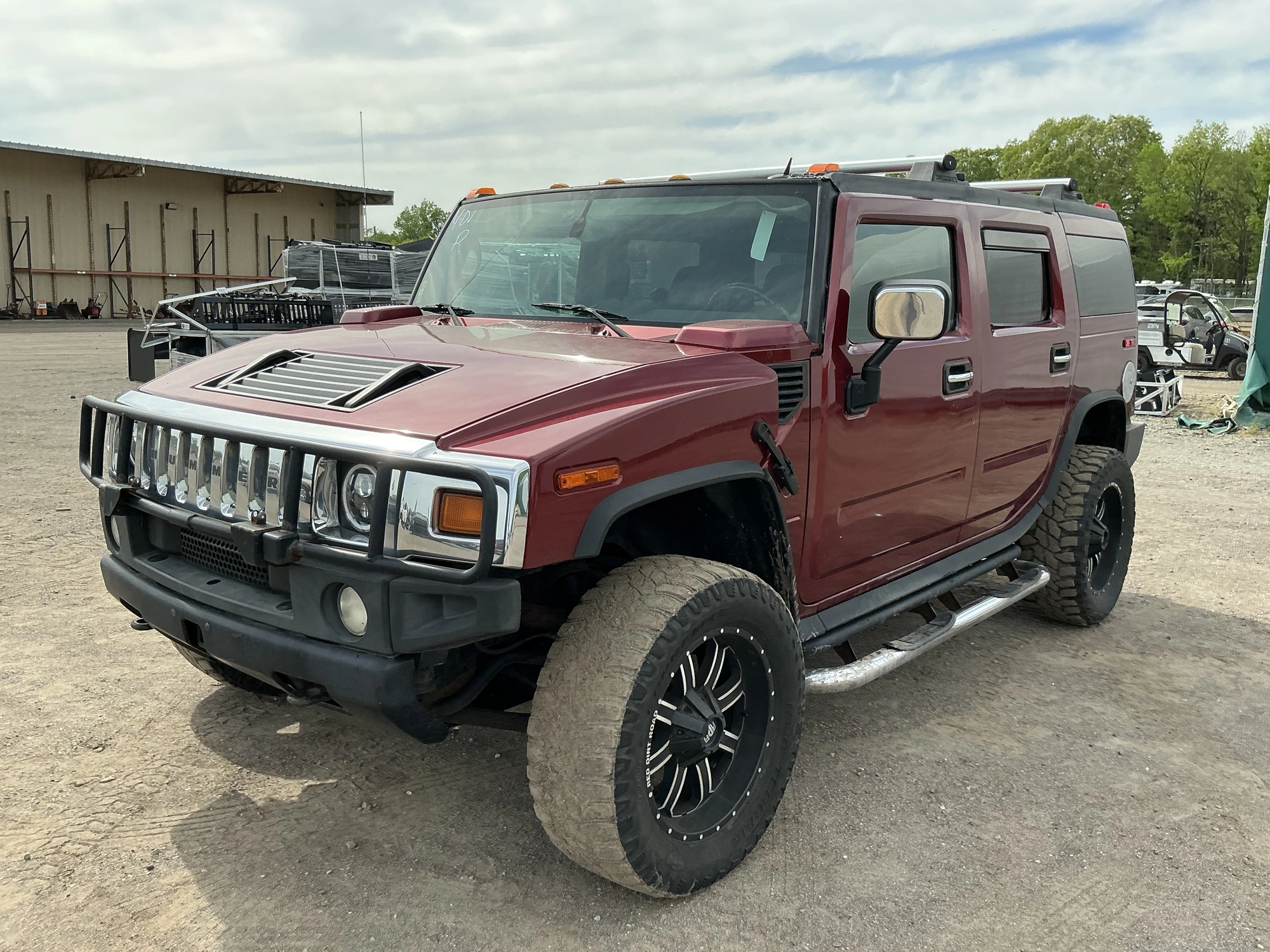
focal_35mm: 28
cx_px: 635
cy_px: 476
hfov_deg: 63.4
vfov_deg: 49.7
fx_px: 1027
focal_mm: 3
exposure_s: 1/1221
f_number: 1.8
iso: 25
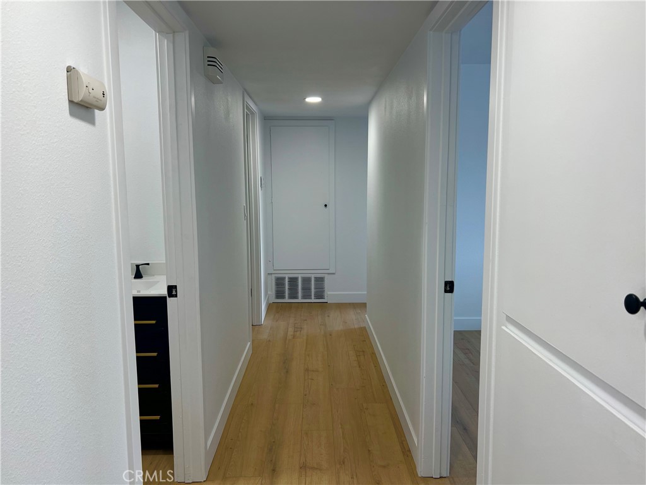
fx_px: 485
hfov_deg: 67.3
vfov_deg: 53.1
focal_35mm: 26
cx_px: 323
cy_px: 242
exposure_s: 1/120
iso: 64
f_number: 1.5
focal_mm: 5.7
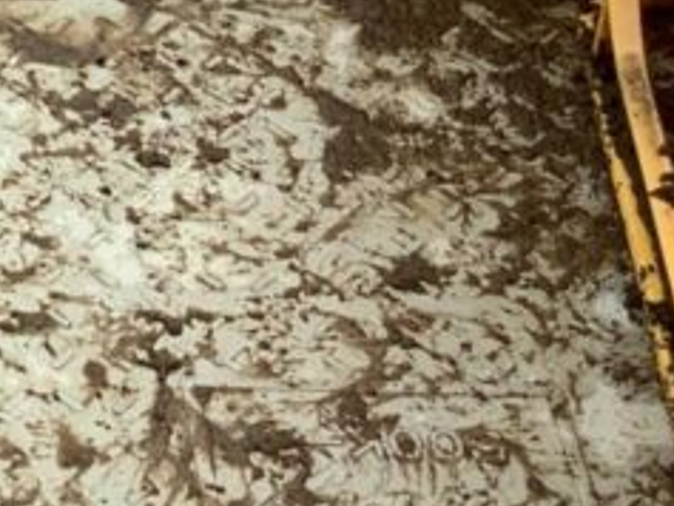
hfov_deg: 11.5
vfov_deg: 8.7
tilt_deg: -27.9
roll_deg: +2.1
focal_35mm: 157
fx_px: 3058
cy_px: -654
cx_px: -614
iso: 25
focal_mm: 3.3
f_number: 2.4
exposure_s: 1/840
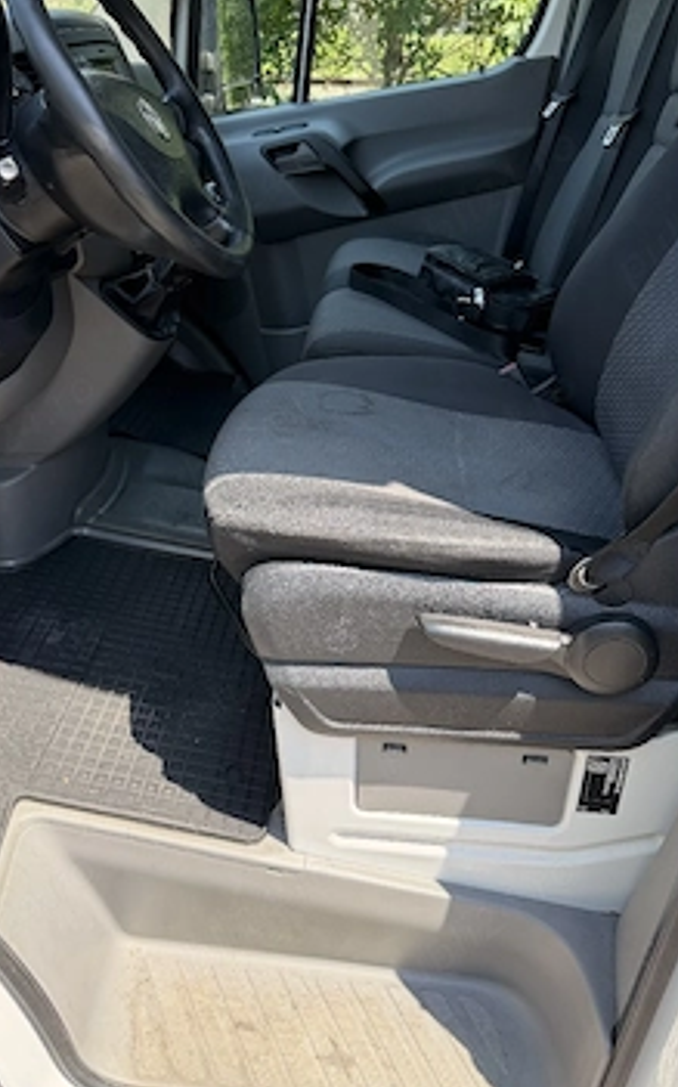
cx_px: 297
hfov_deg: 43.0
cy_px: 486
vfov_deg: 64.5
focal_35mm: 29
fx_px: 858
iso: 100
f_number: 1.78
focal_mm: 6.76
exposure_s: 1/909
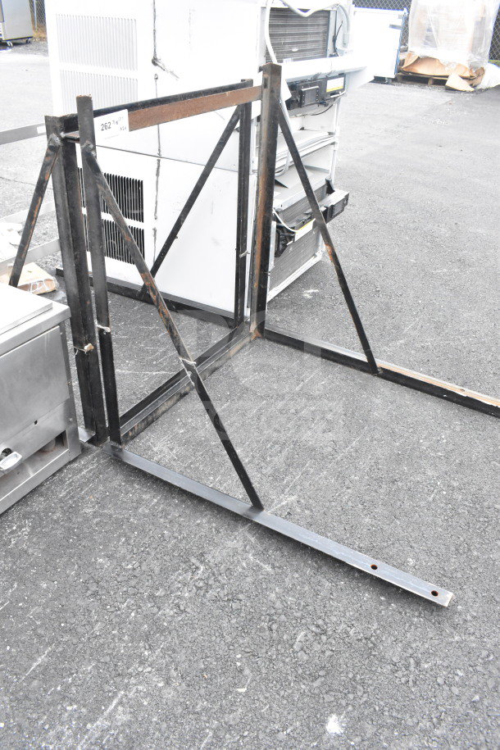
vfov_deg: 67.4
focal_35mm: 27
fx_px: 562
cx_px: 250
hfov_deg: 47.9
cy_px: 375
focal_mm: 18
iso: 6400
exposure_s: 1/640
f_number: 13
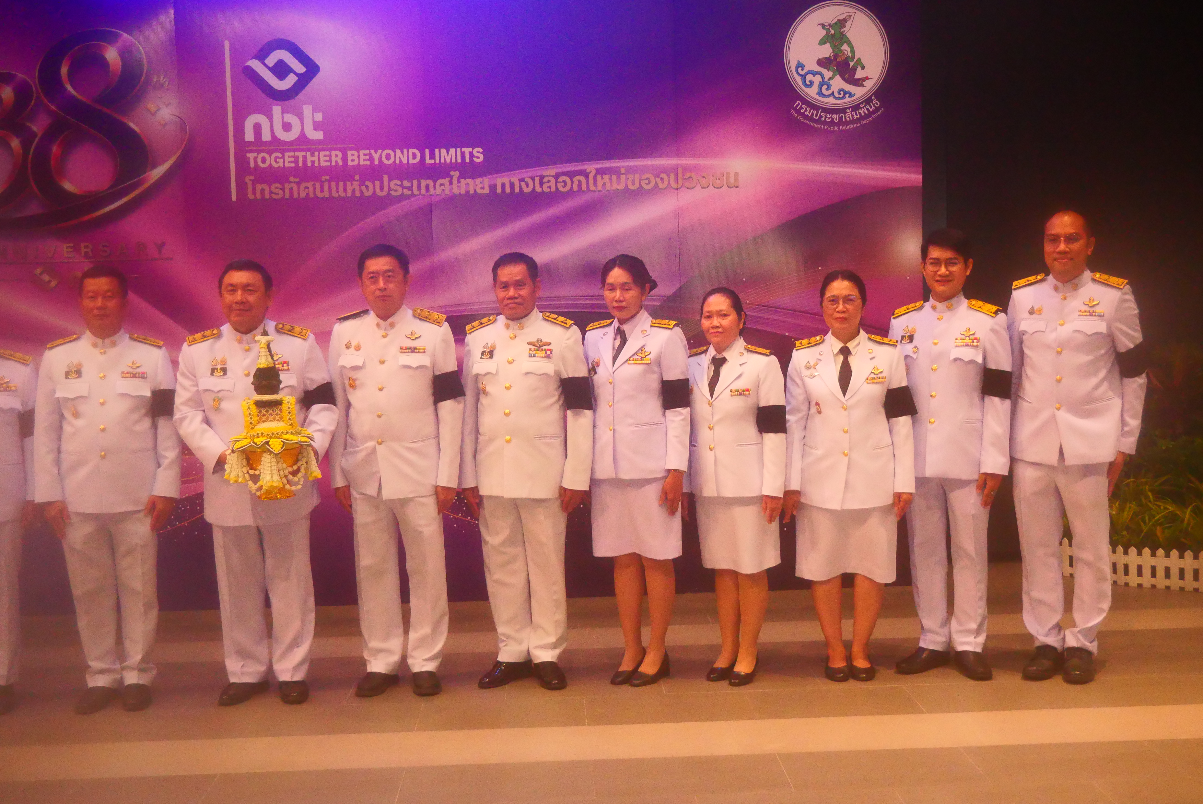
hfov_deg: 43.6
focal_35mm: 45
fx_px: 1505
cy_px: 402
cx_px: 602
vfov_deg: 29.9
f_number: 4.5
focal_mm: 22
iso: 3200
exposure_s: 1/80
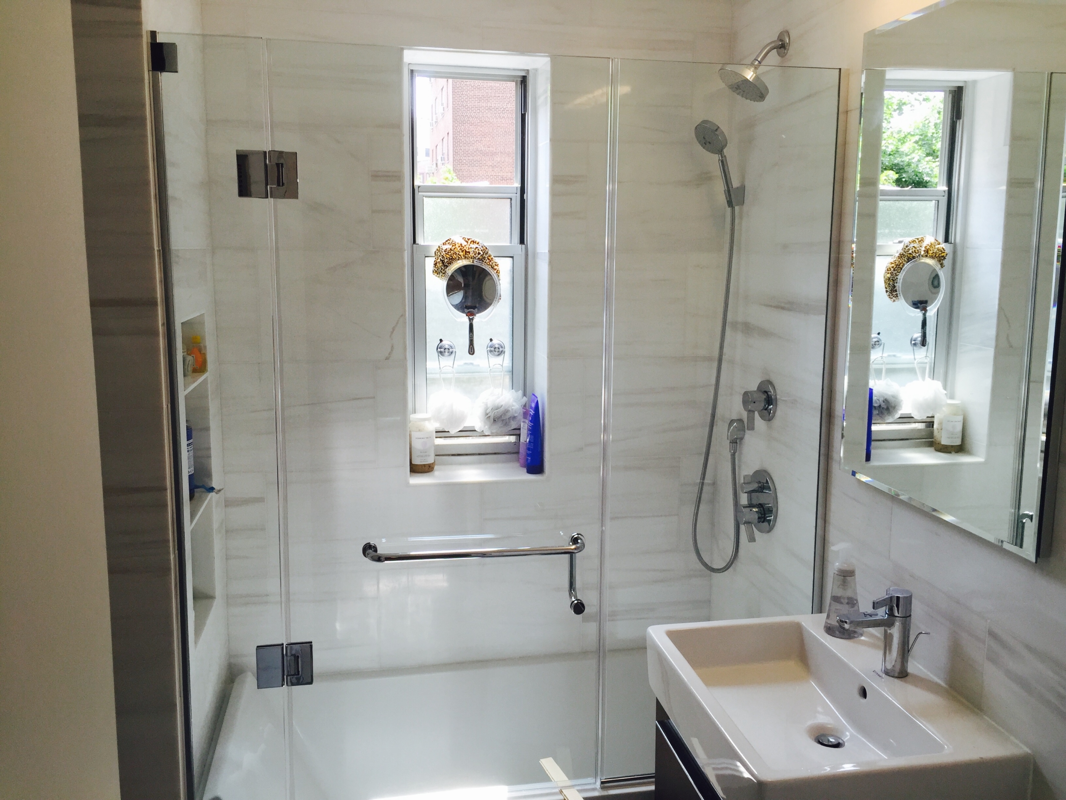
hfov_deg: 61.7
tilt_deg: -9.5
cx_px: 533
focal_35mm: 29
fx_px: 893
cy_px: 400
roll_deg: -2.3
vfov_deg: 48.2
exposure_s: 1/120
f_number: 2.2
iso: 32
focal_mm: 4.15
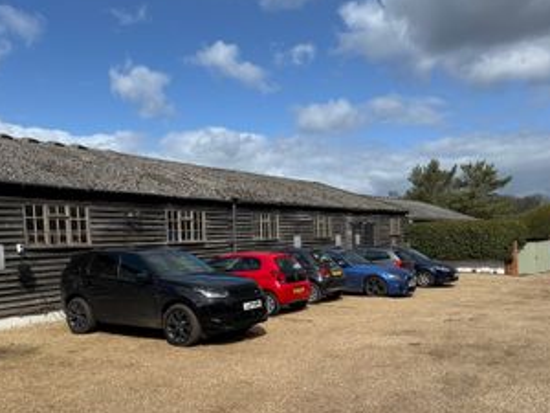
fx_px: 508
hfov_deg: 56.2
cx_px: 211
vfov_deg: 43.7
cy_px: 266
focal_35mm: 32
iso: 80
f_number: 1.78
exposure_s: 1/5714
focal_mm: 6.76
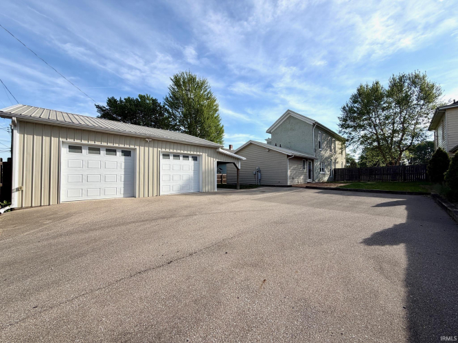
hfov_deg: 102.1
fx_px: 185
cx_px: 229
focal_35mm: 14
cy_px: 172
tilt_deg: +1.5
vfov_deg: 85.7
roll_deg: +0.7
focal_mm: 2.22
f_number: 2.2
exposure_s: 1/789
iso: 20
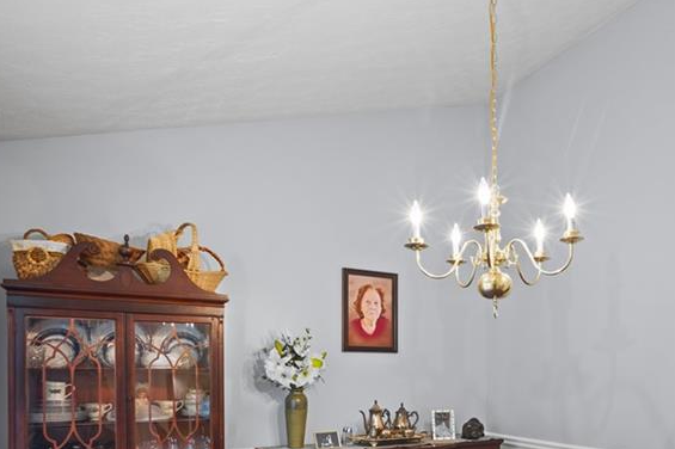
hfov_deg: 61.1
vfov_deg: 42.8
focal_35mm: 29
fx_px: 543
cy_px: 362
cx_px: 483
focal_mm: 16
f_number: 8
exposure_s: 1/1.25
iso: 400
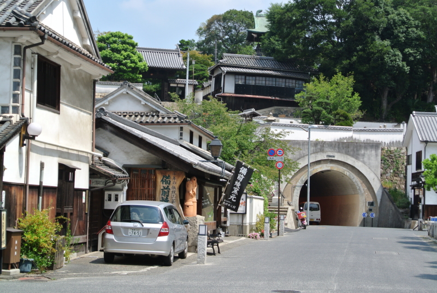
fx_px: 985
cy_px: 146
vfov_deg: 16.9
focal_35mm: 81
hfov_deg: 25.0
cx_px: 218
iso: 100
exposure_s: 1/400
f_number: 5.6
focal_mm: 30
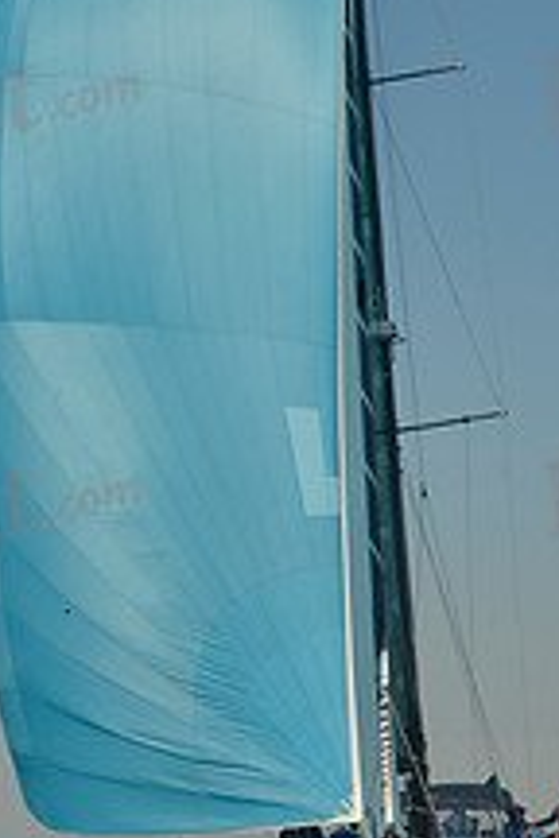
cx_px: 344
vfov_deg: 10.9
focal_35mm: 188
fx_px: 4378
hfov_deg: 7.3
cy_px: 291
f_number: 9
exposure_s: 1/500
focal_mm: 70
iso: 200
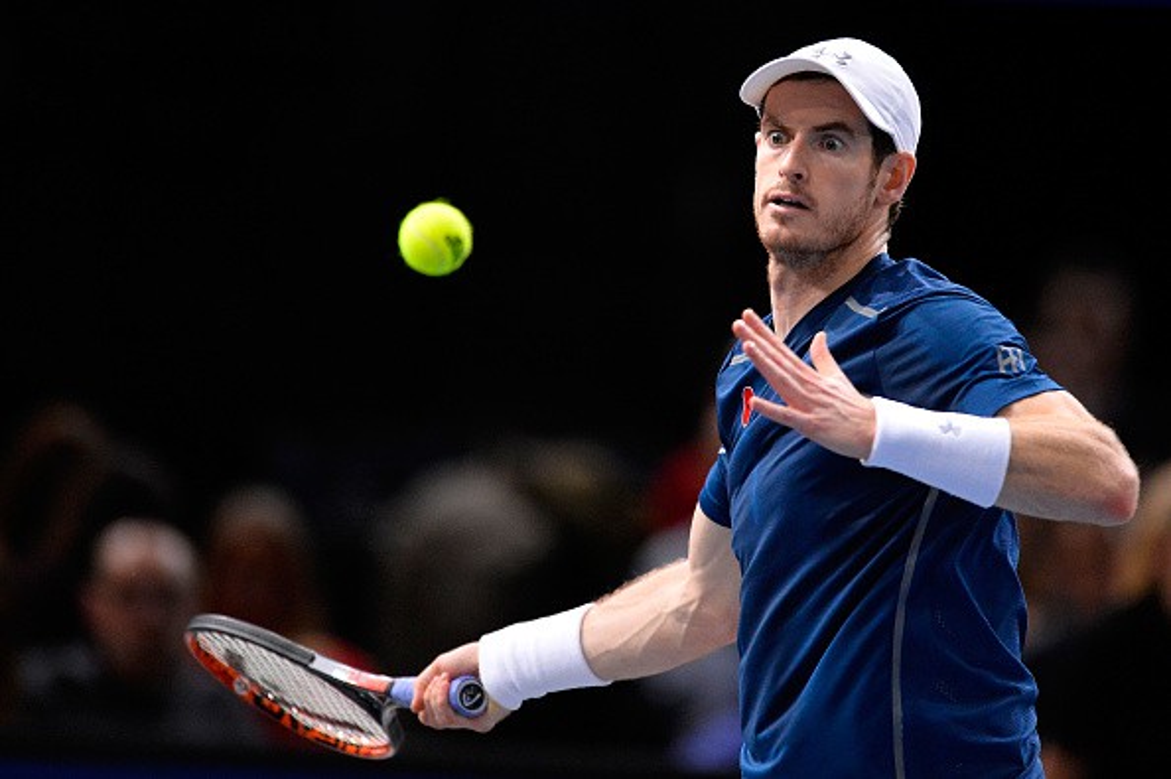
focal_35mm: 400
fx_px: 13000
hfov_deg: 5.2
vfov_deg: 3.4
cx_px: 586
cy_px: 390
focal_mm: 400
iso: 6400
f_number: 2.8
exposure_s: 1/2500
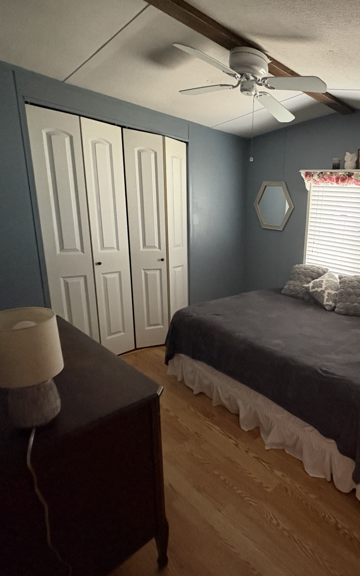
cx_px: 318
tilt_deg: -13.2
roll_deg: -6.0
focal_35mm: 20
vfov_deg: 85.1
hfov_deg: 53.0
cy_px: 291
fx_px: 314
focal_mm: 2.22
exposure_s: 1/60
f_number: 2.2
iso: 640
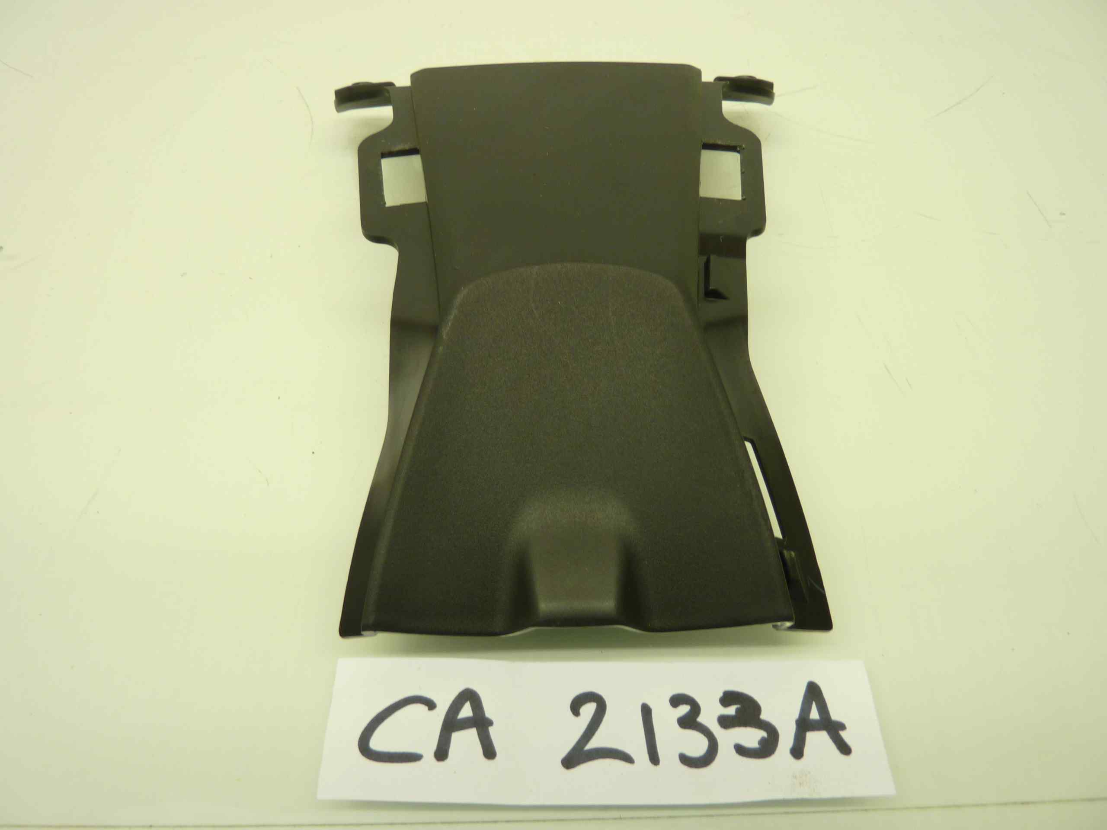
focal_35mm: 25
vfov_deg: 54.9
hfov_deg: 69.4
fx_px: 799
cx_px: 554
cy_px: 415
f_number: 3.3
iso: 80
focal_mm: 4.1
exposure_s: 1/25
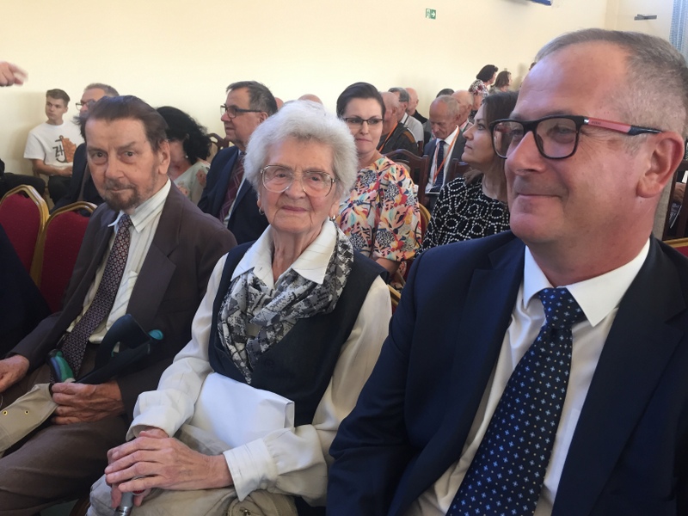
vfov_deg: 48.2
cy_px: 258
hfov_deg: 61.7
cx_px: 344
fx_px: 576
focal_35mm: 29
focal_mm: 4.15
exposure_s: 1/33
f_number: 2.2
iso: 125
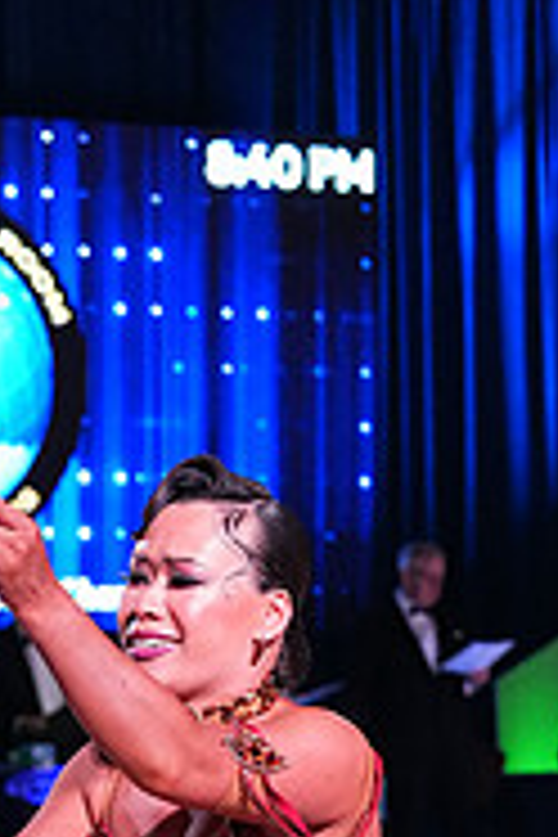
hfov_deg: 6.2
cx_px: -286
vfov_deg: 9.2
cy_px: 1215
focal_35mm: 218
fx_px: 5068
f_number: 4.5
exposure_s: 1/320
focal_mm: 70
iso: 4000
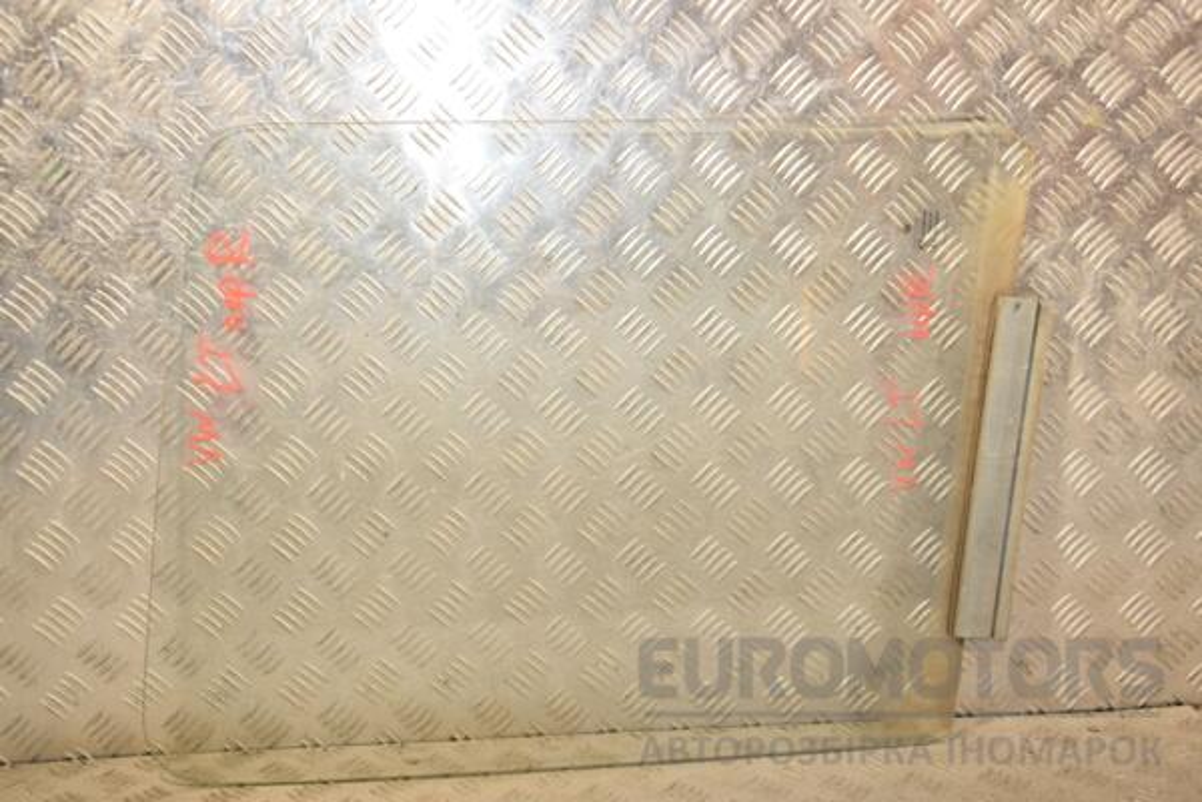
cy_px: 401
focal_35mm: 45
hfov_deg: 43.6
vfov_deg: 29.9
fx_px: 1502
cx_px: 601
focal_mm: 30
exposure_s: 1/200
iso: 800
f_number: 5.6
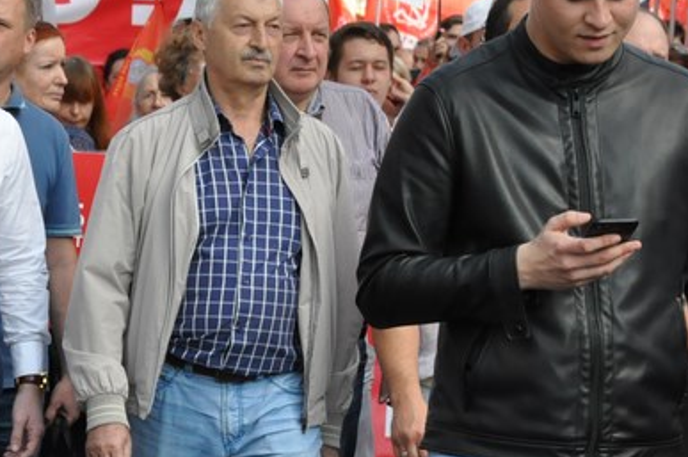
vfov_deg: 5.6
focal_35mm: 246
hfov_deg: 8.4
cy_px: 299
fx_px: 4695
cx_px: 101
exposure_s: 1/500
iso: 1000
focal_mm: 62
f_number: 11
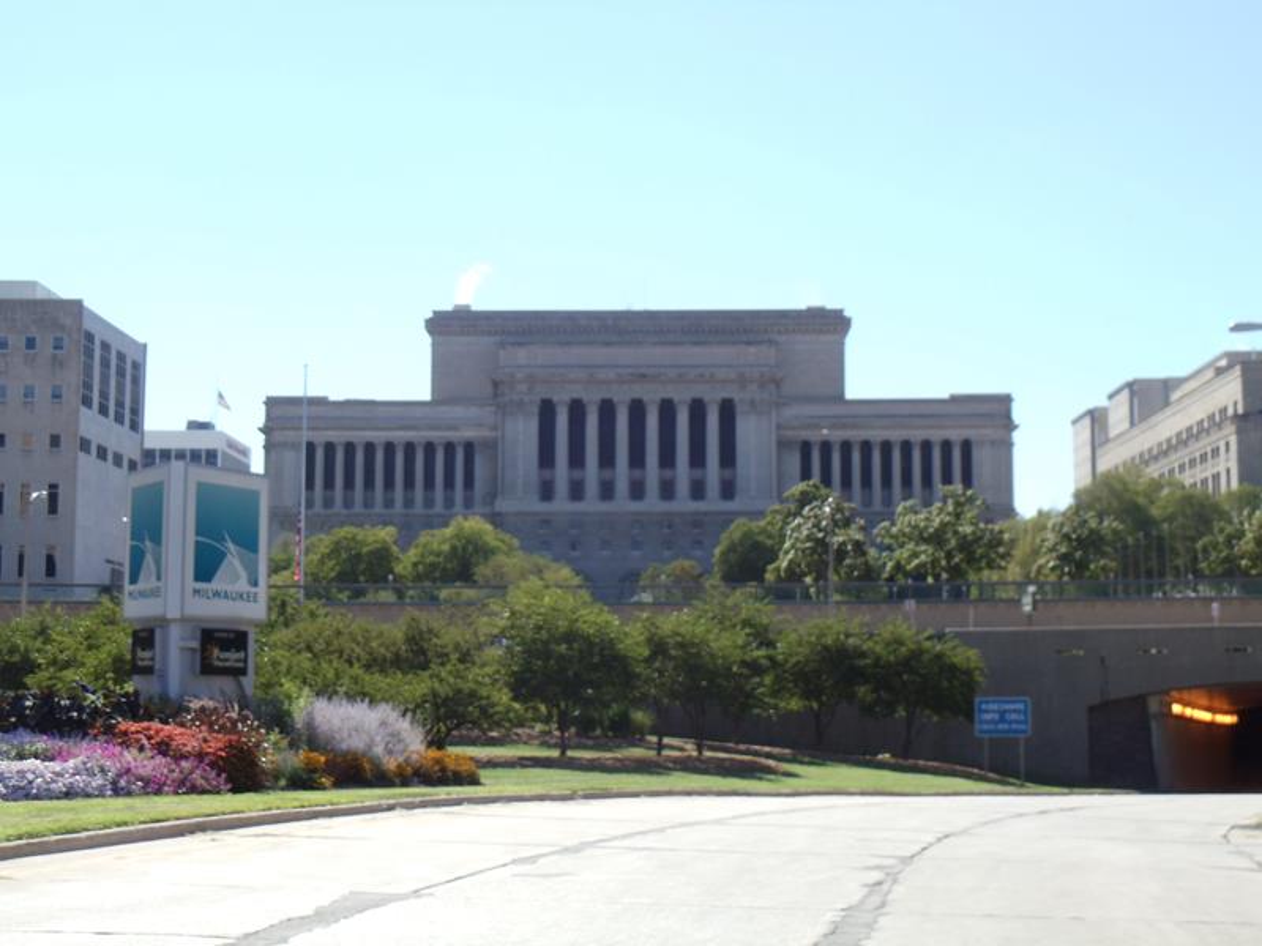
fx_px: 2698
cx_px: 631
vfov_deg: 19.9
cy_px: 473
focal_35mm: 74
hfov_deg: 26.3
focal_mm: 10.12
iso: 100
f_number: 4.4
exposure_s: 1/500
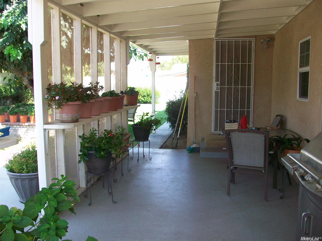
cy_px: 120
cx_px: 161
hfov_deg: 56.8
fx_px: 298
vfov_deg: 44.1
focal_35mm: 32
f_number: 2.8
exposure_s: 1/100
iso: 64
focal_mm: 5.7
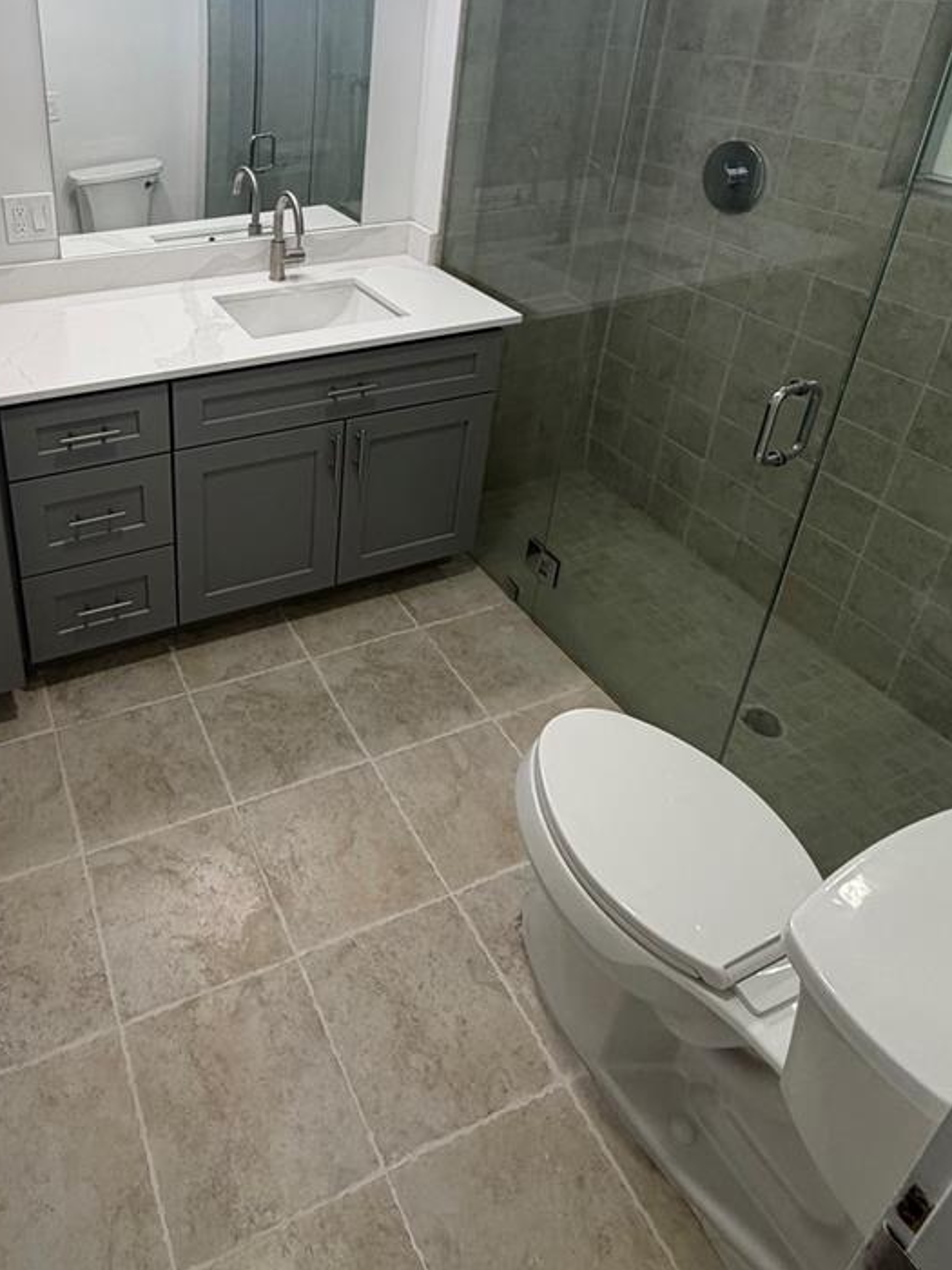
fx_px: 880
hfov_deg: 54.3
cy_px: 357
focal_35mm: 24
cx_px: 245
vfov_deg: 68.1
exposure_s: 1/120
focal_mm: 2.22
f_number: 2.2
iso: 160
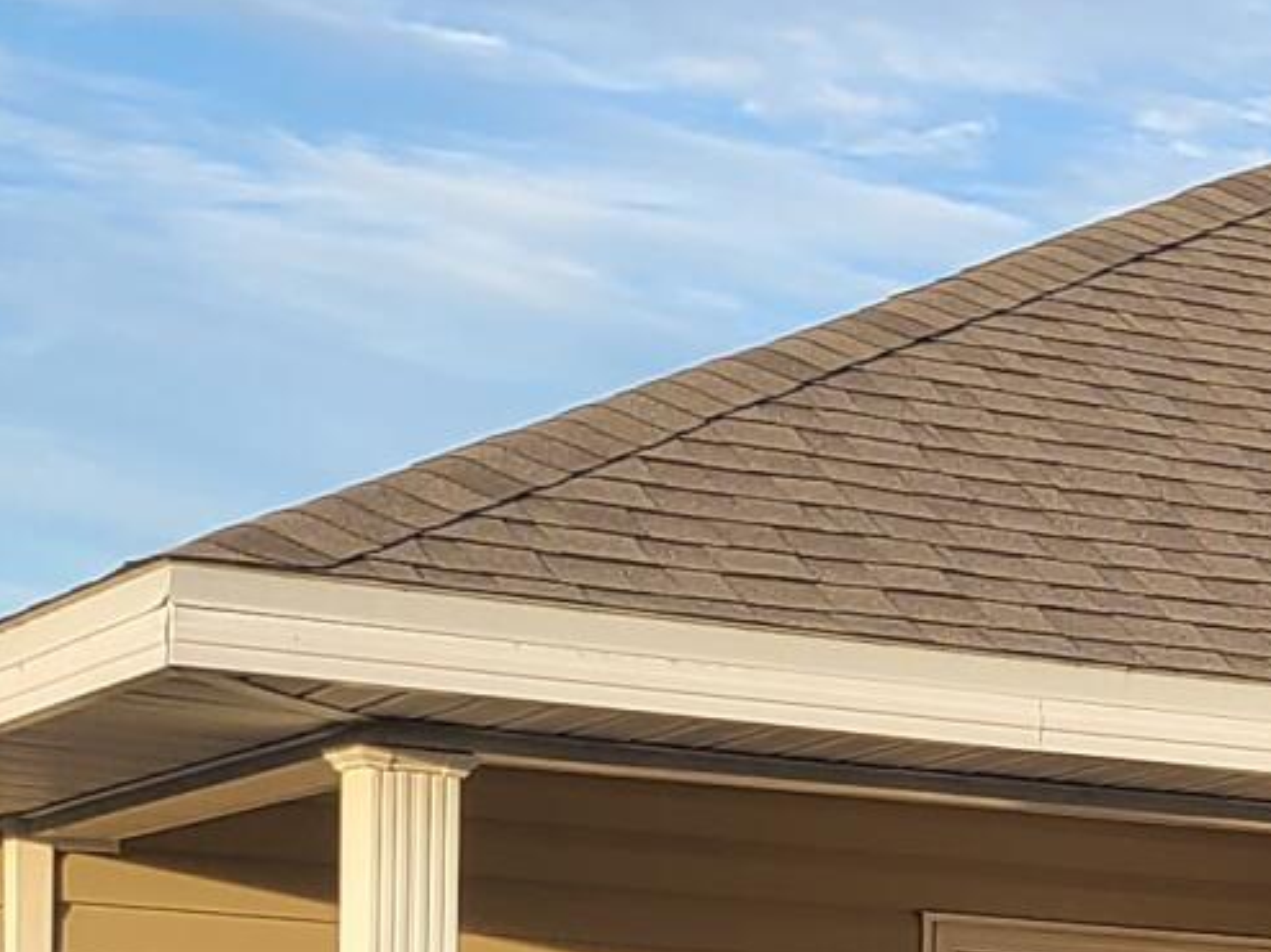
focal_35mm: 158
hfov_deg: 11.3
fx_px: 5798
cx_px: 2575
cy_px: 1593
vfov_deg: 9.1
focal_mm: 5.4
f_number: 1.8
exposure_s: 1/619
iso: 40
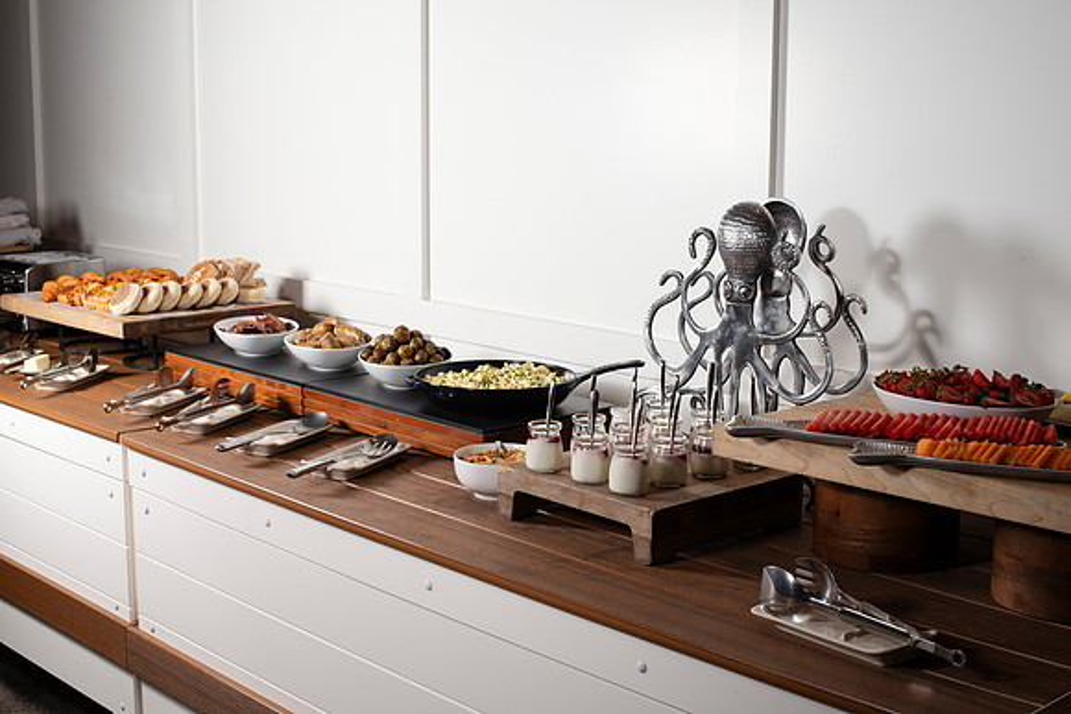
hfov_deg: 39.6
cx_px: 536
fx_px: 1488
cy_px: 357
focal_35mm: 50
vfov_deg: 27.0
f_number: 9
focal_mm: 50
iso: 500
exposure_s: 1/200
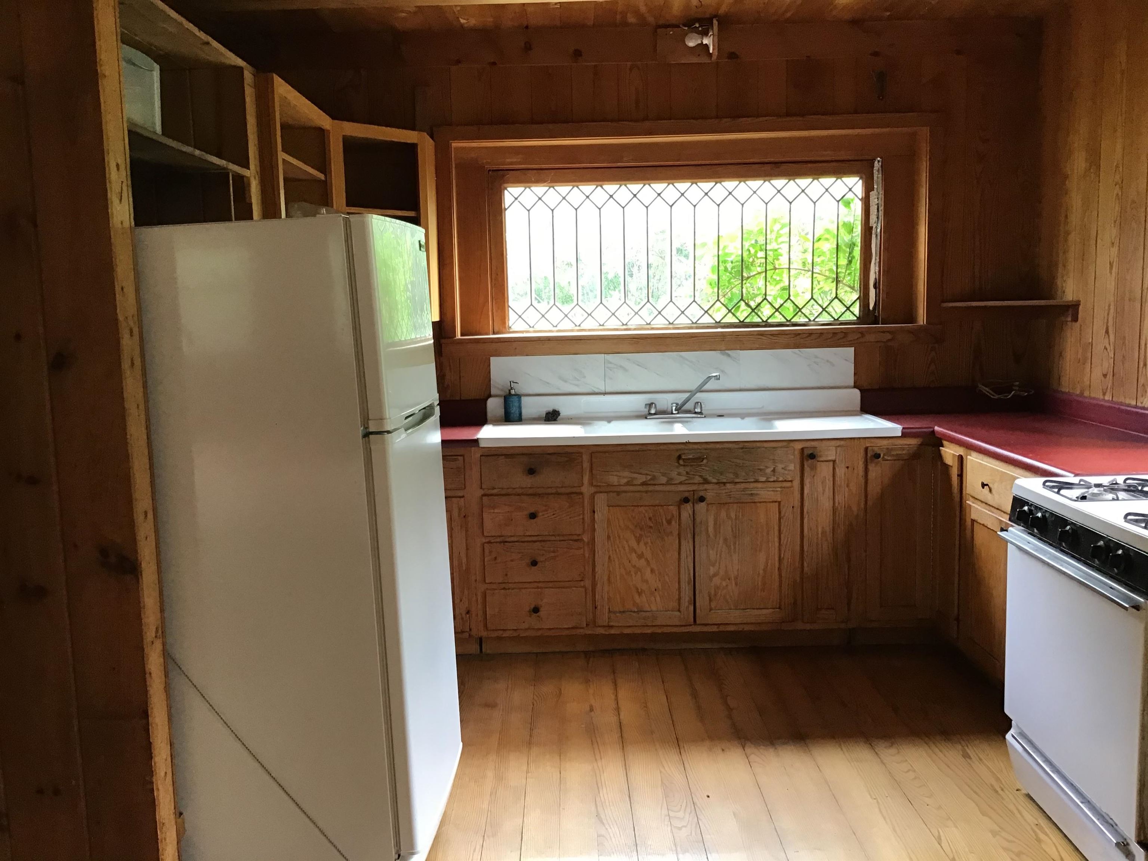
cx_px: 574
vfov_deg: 45.4
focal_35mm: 31
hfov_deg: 58.4
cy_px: 430
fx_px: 1028
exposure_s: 1/30
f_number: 2.4
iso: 100
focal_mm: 3.3
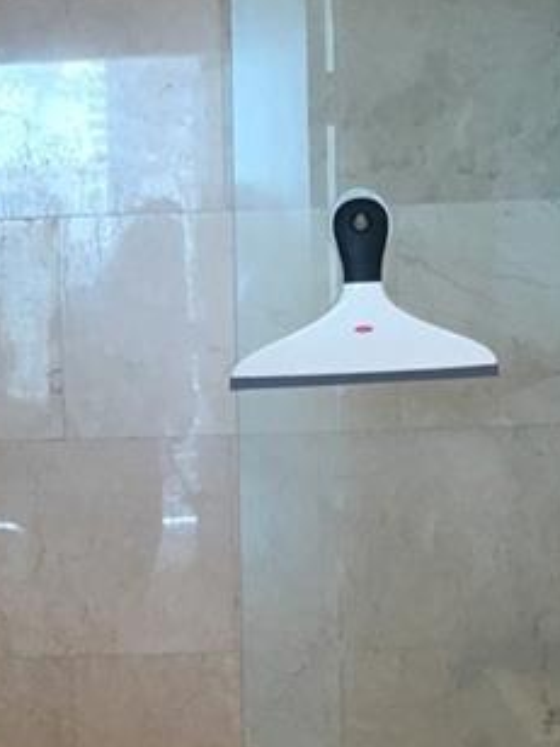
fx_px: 2437
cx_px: 51
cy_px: 708
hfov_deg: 13.0
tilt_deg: -8.7
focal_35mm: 113
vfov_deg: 17.1
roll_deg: +2.8
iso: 40
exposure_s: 1/30
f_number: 2.2
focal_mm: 4.15
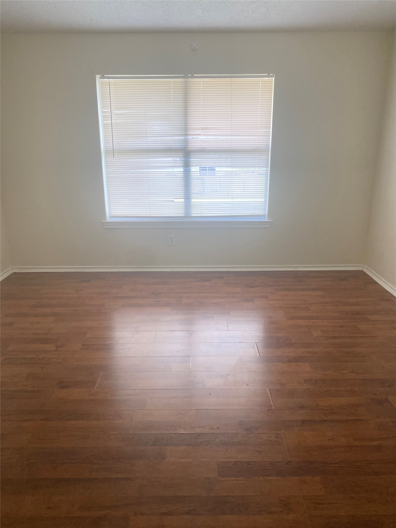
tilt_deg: -15.7
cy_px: 264
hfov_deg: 53.1
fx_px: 397
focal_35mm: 26
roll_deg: +0.1
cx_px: 198
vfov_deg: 67.3
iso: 125
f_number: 1.8
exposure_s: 1/121
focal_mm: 4.25
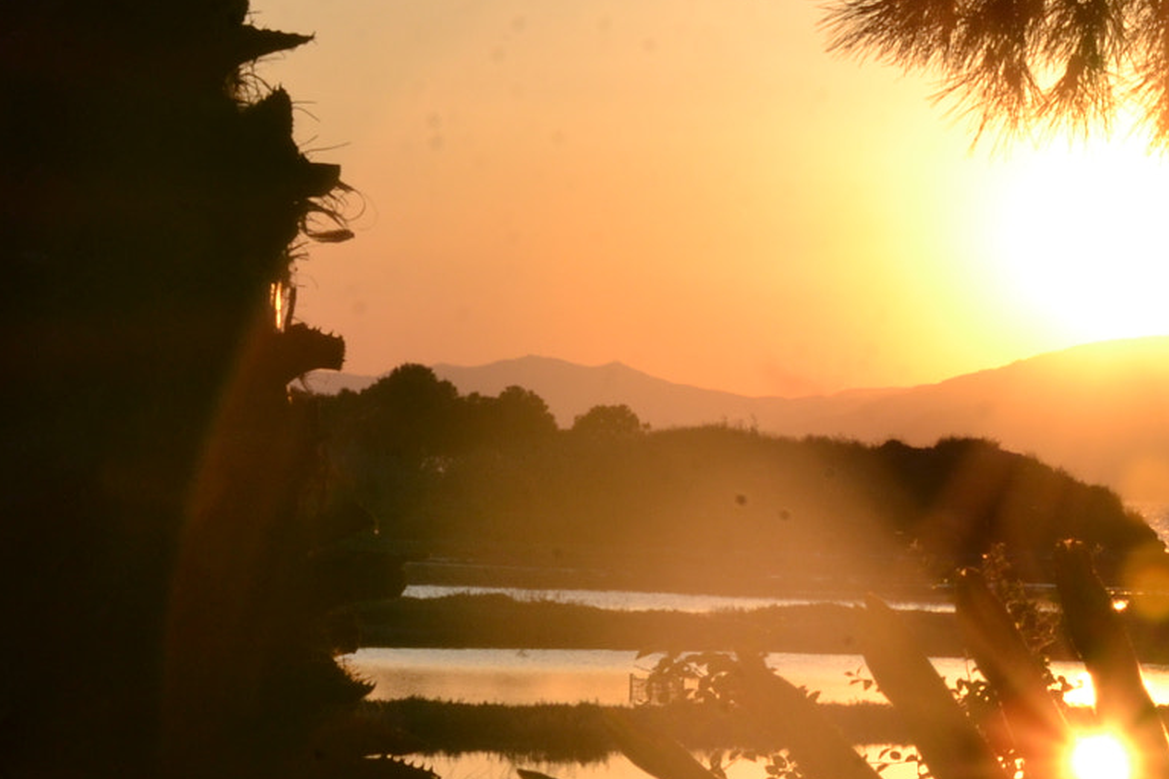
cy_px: 740
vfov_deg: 7.6
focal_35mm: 180
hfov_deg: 11.3
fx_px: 5854
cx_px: 1210
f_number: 29
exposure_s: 1/50
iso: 200
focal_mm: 45
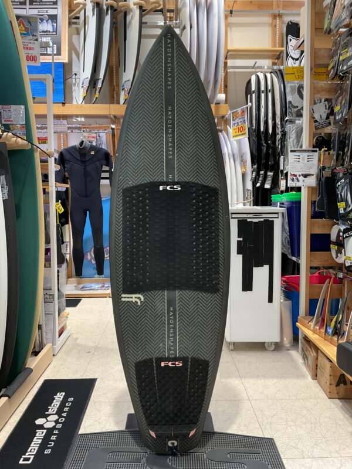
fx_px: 393
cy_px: 234
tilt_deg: -5.7
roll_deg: +1.1
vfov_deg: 61.7
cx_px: 176
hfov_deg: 48.2
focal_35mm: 29
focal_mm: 3
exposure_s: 1/60
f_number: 1.8
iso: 64
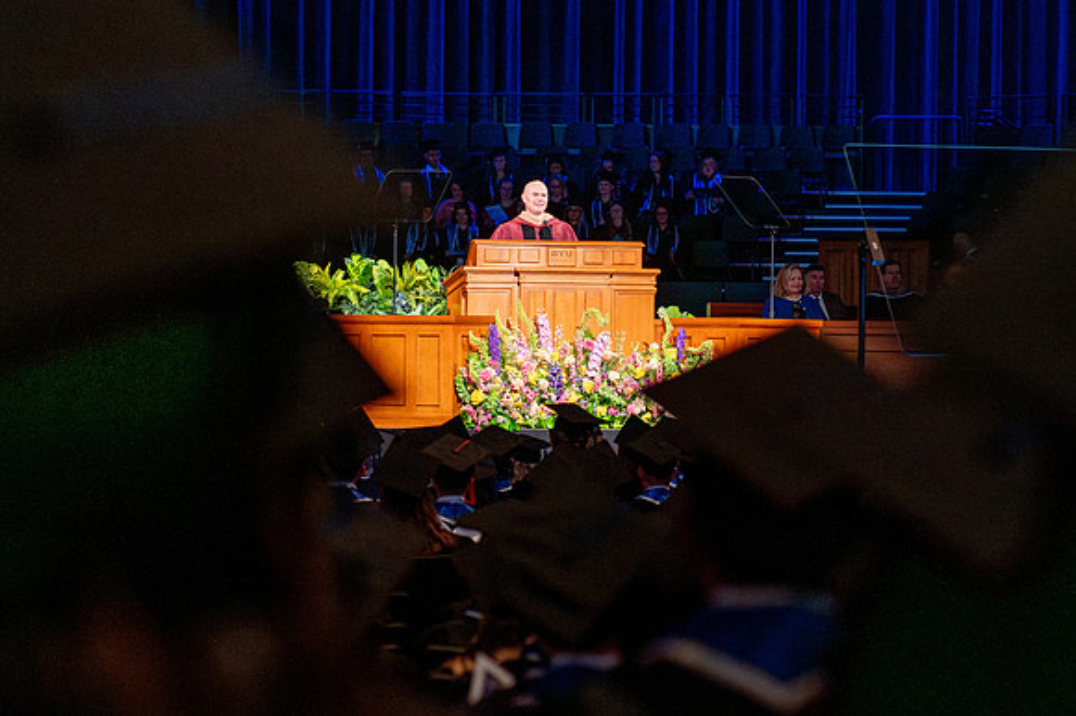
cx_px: 535
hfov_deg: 17.4
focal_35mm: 118
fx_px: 3513
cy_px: 363
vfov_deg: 11.6
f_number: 2.8
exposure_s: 1/250
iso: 2000
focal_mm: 95
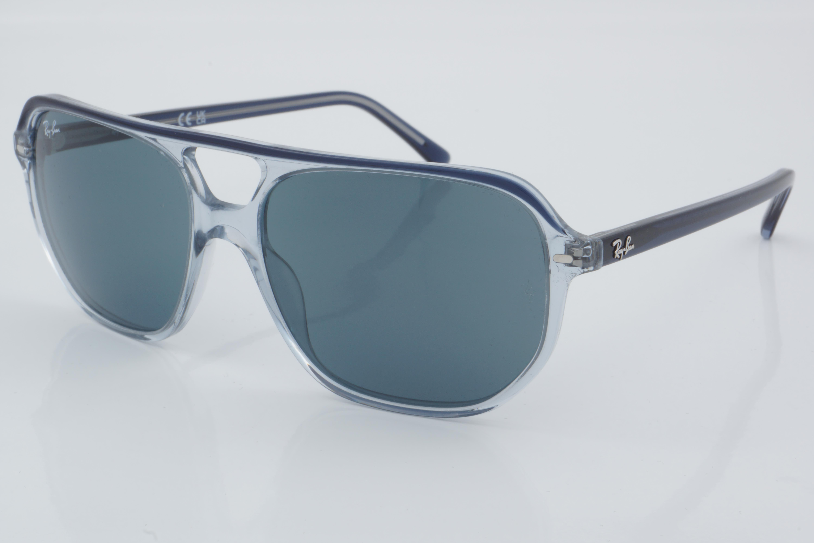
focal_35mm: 75
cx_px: 407
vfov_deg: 18.2
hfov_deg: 27.0
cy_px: 272
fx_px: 1696
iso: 100
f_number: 32
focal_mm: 50
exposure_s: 1/4
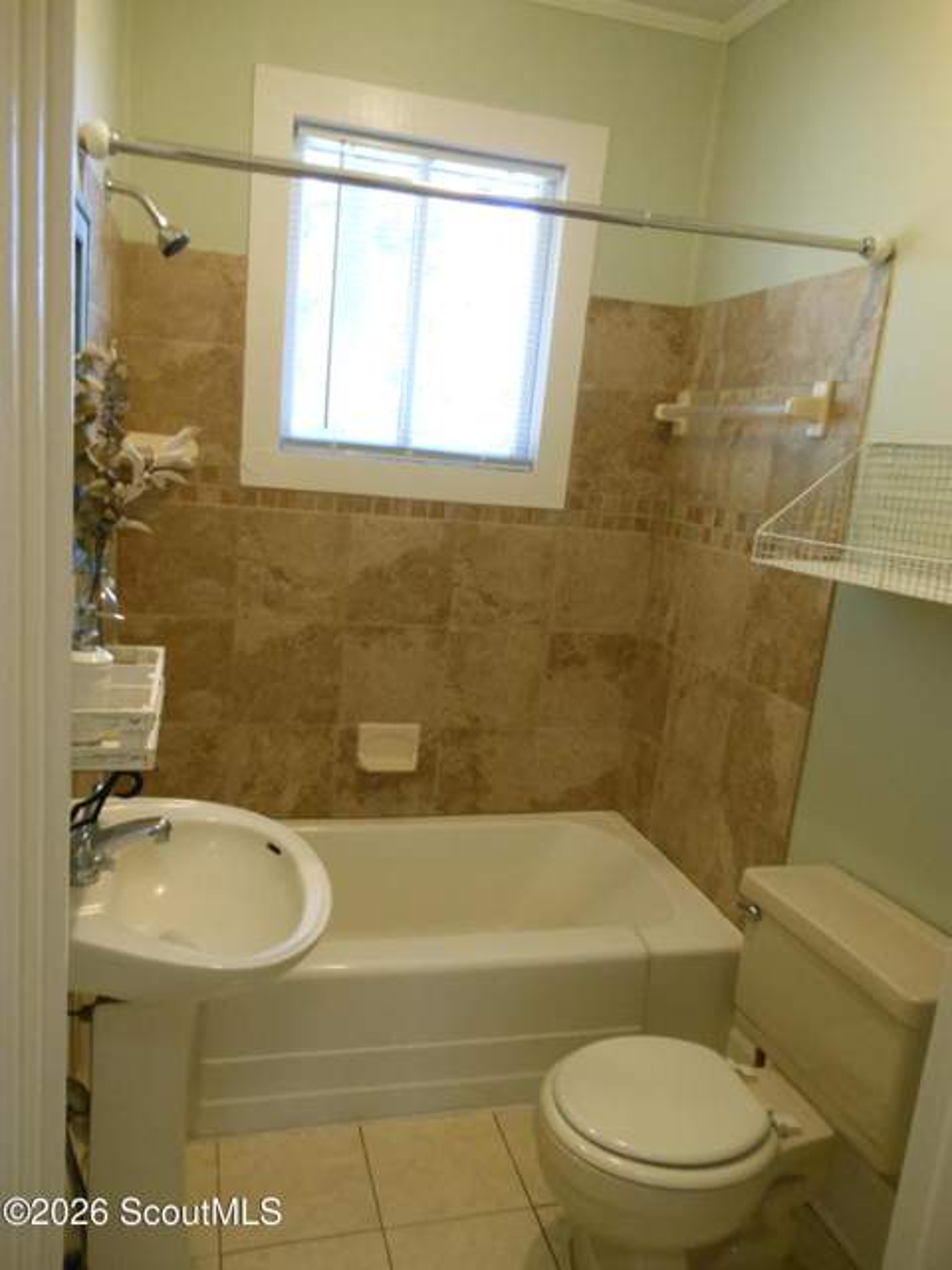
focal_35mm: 25
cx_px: 476
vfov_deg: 69.4
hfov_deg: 54.9
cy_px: 635
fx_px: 917
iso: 400
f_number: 3.2
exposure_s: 1/30
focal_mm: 4.5
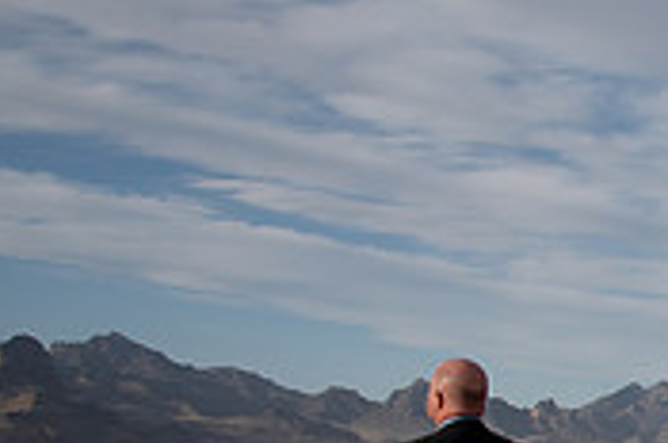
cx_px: 1062
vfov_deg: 13.1
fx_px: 1908
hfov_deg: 17.4
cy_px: 438
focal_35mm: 103
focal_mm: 30
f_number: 8
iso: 200
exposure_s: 1/800
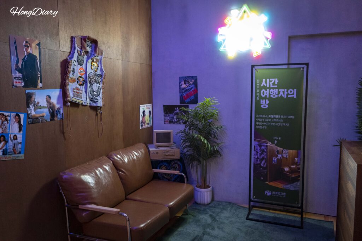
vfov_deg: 46.4
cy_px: 120
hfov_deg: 65.5
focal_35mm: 28
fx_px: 282
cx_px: 181
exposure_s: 1/160
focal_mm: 28
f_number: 4
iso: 10000
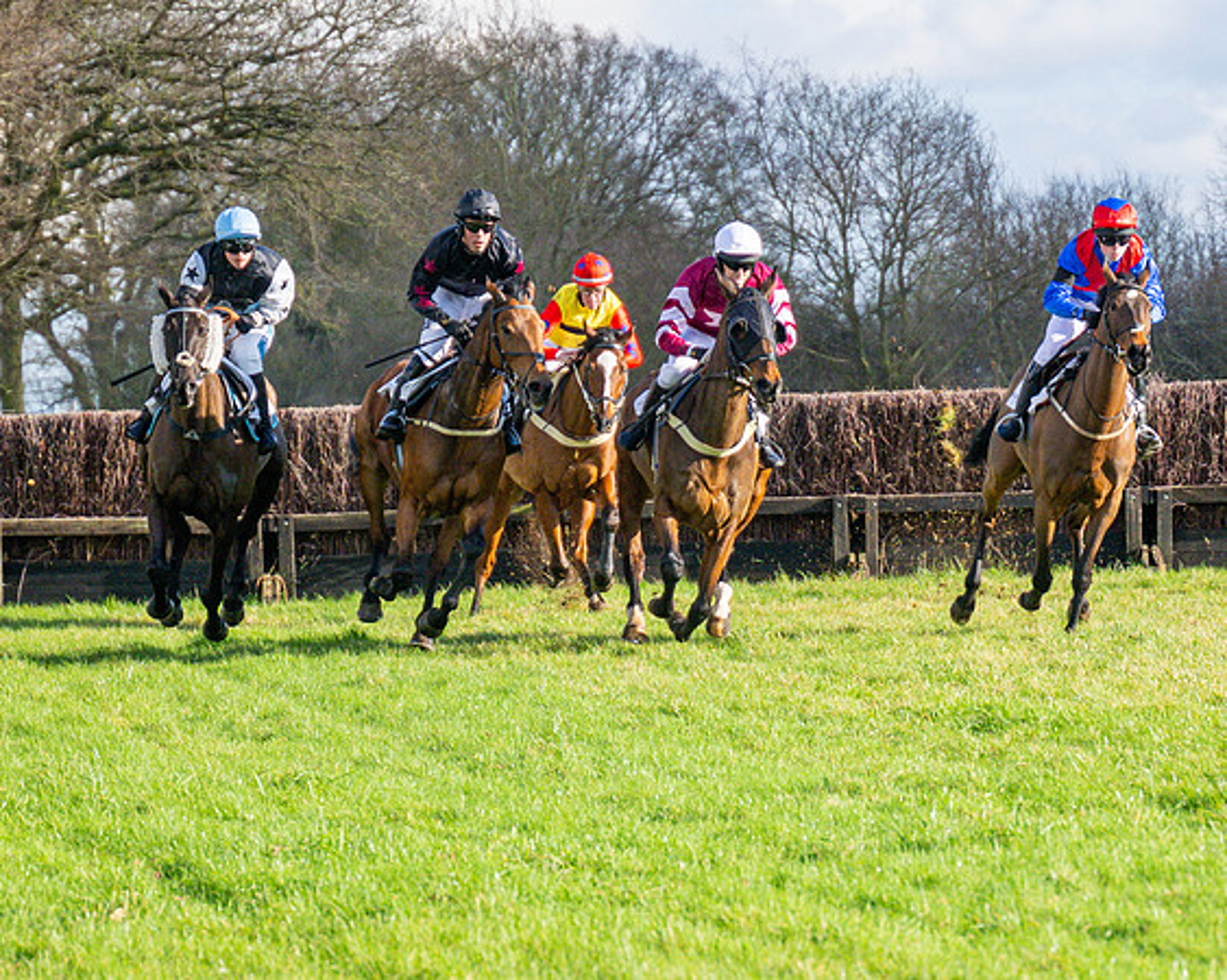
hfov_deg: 6.4
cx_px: 736
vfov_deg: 5.1
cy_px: 518
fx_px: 11015
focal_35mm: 303
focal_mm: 110
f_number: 4
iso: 400
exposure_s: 1/2000
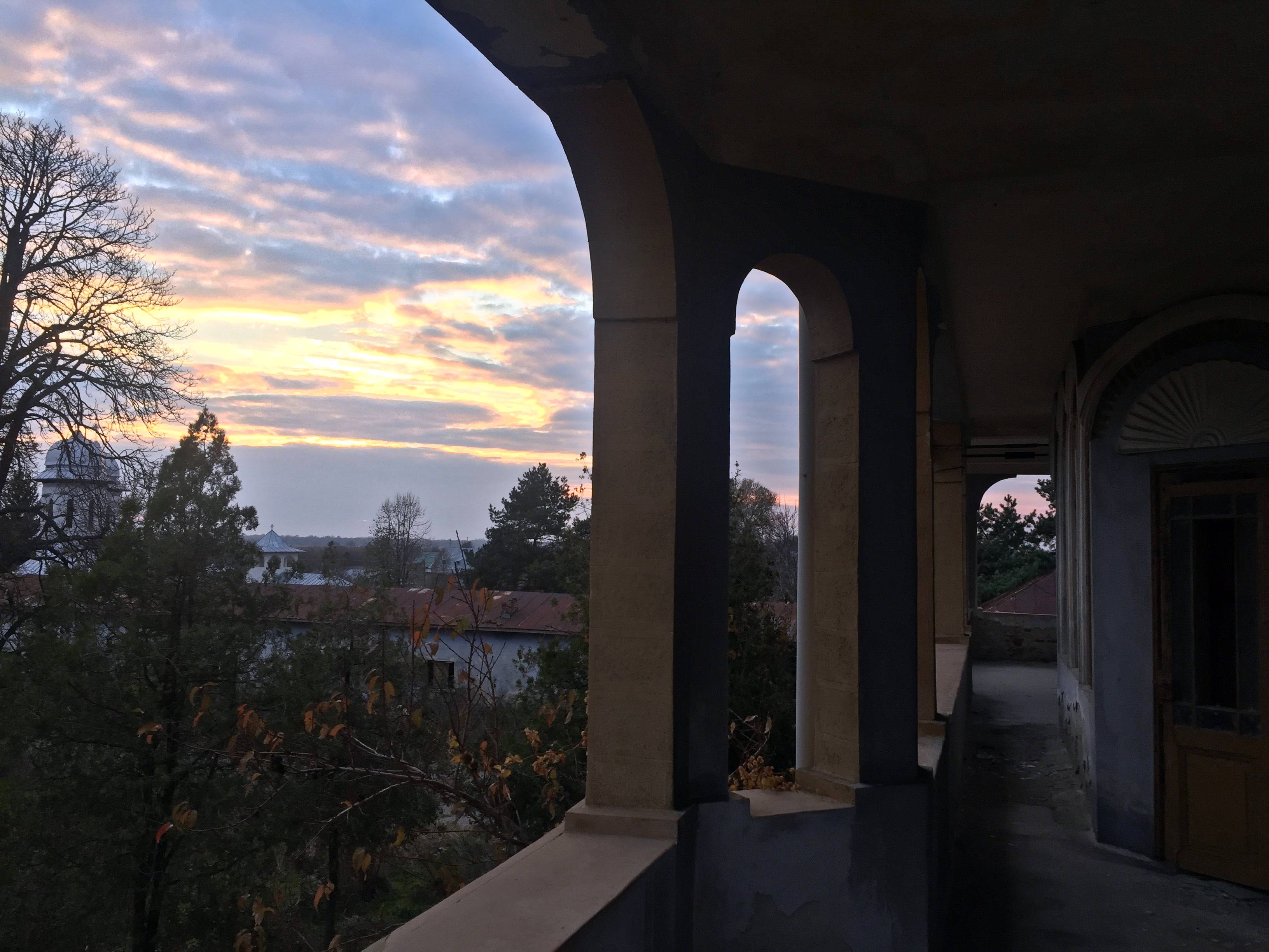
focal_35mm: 29
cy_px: 476
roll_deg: -1.2
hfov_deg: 61.7
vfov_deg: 48.2
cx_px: 634
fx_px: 1063
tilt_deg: +4.5
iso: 32
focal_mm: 4.15
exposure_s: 1/102
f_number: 2.2
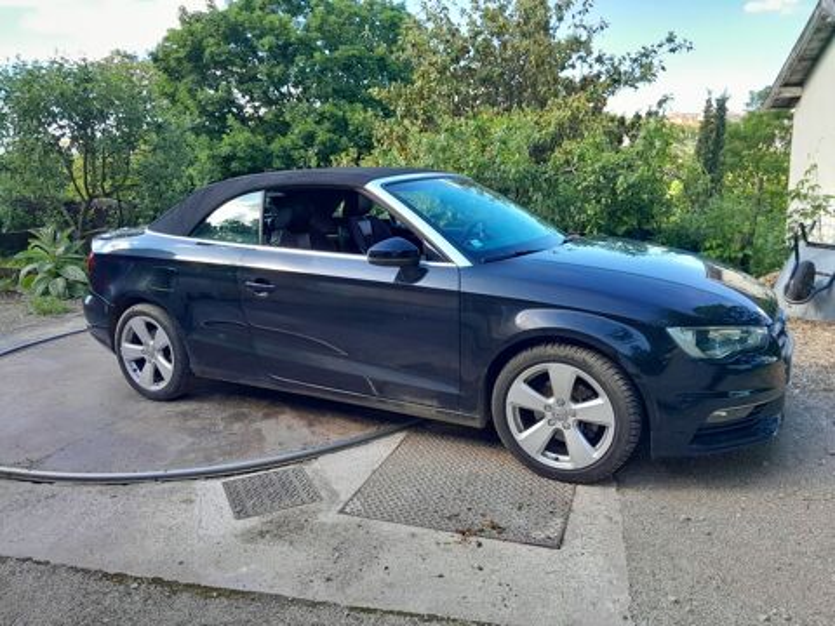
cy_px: 313
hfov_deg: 67.3
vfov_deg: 53.1
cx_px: 418
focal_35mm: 26
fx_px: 627
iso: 40
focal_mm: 3.98
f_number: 1.8
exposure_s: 1/60
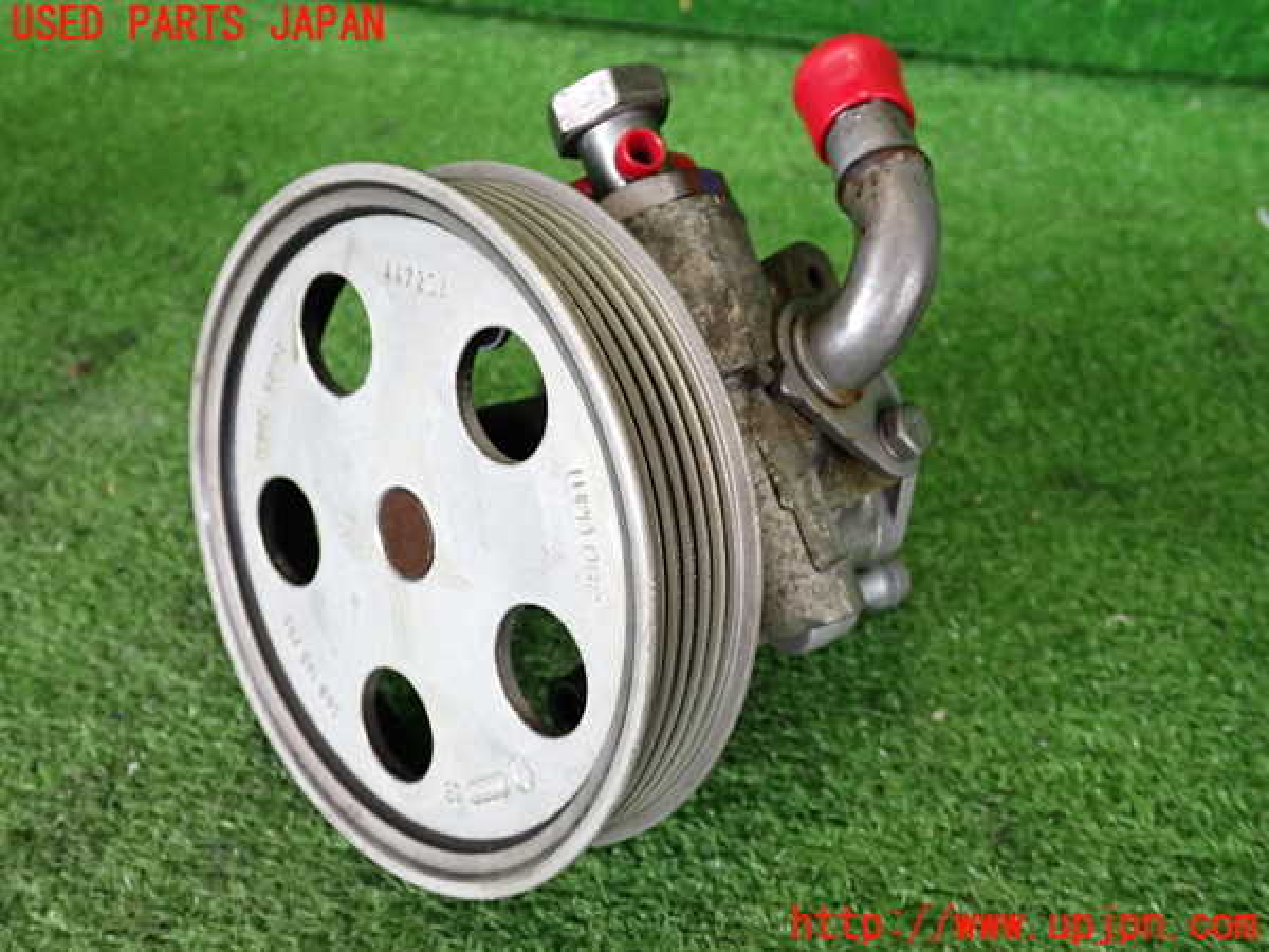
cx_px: 634
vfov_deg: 39.7
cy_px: 476
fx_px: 1320
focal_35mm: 36
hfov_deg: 51.4
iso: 250
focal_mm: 6.37
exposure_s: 1/40
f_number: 2.5
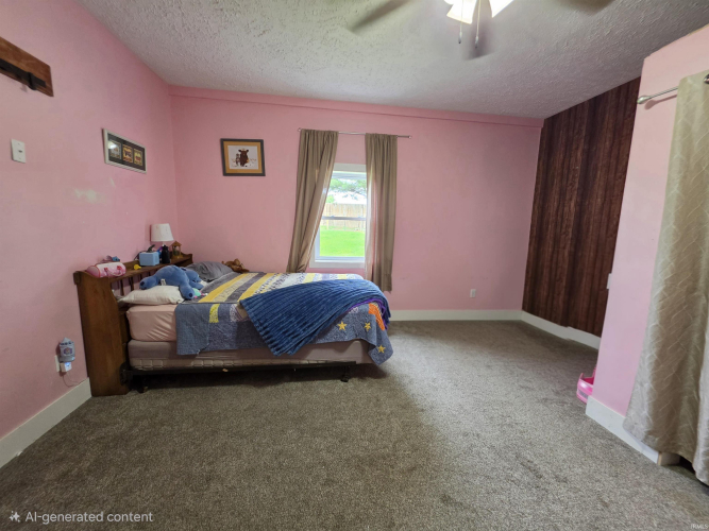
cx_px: 354
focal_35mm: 13
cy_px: 266
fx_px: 266
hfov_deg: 106.2
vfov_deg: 89.9
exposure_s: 1/60.2
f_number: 1.9
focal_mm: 2.2
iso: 160
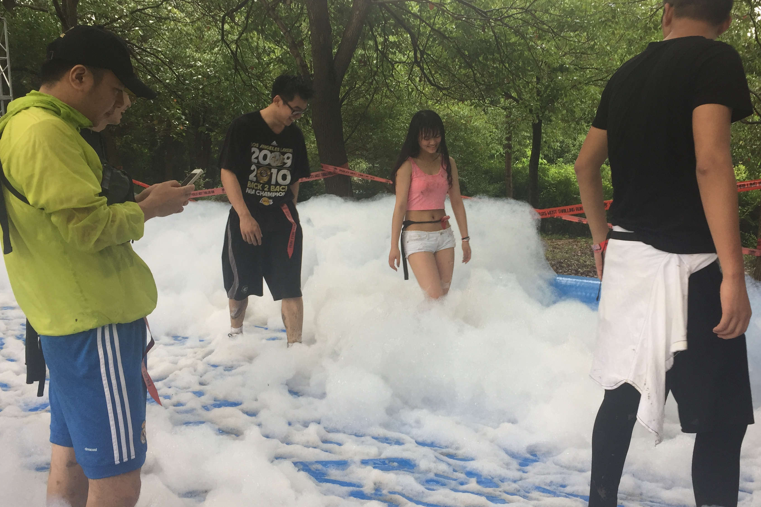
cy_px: 228
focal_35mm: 36
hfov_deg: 52.9
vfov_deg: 36.8
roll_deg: -1.0
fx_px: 761
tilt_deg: -5.5
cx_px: 441
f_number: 2.2
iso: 32
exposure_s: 1/120
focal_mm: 4.15
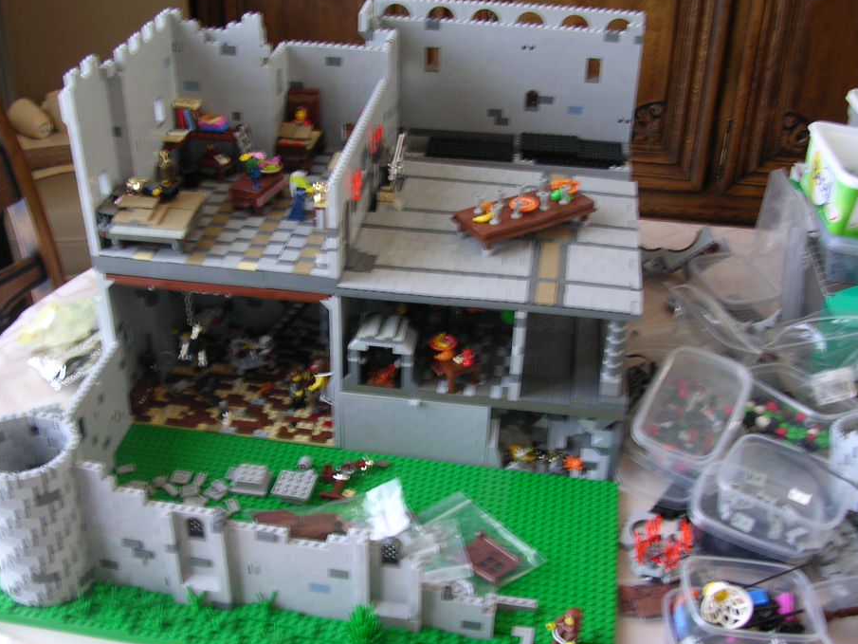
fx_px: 1066
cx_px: 411
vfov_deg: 33.6
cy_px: 349
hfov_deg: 43.8
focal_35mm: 43
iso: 100
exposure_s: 1/8.5
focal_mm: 5.8
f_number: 2.8
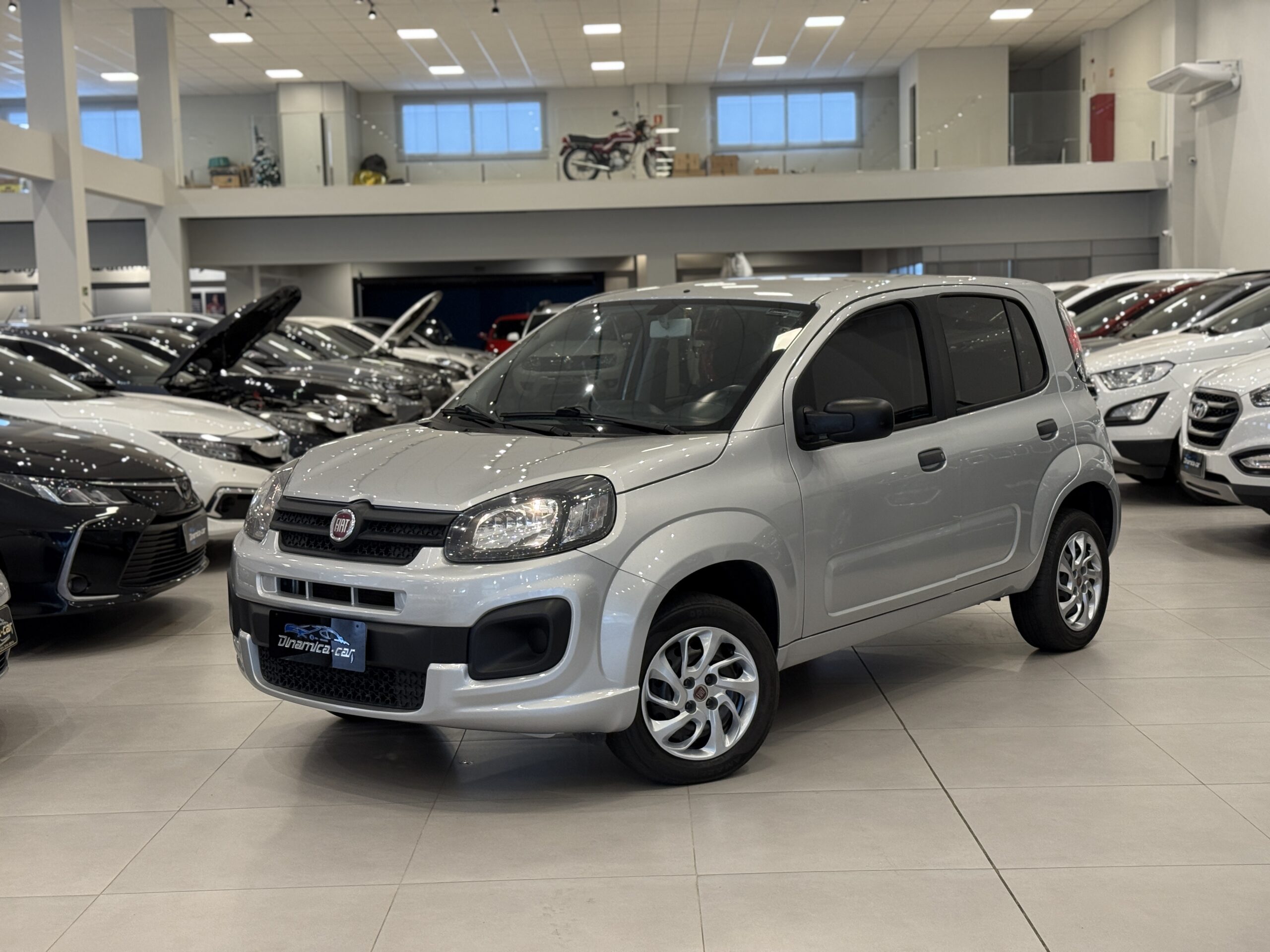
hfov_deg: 39.7
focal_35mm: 48
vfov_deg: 30.3
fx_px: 1761
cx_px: 635
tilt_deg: -4.5
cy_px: 476
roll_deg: +1.9
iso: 125
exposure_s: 1/60
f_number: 1.78
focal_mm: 6.76
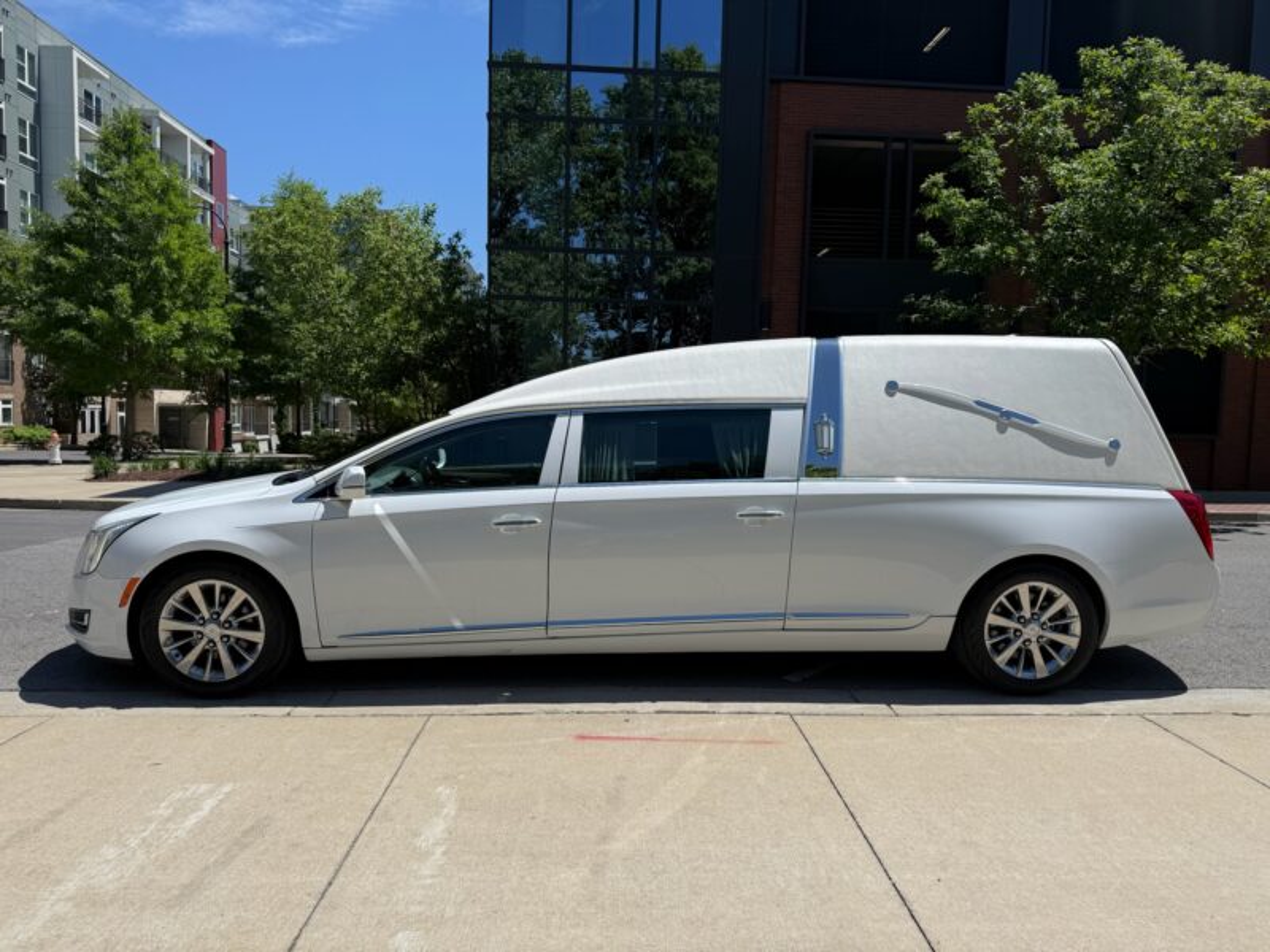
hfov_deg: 71.6
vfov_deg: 56.8
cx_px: 635
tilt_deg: -4.1
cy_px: 476
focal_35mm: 24
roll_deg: -2.1
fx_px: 881
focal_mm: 6.76
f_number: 1.78
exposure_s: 1/6711
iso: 80
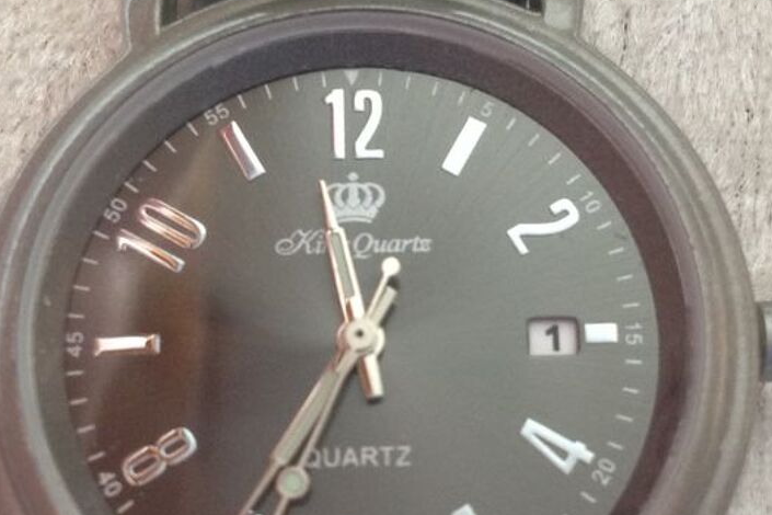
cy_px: 384
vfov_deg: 19.6
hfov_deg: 29.2
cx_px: 396
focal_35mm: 69
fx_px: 1480
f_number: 2.4
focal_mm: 4.28
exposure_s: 1/15
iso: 200
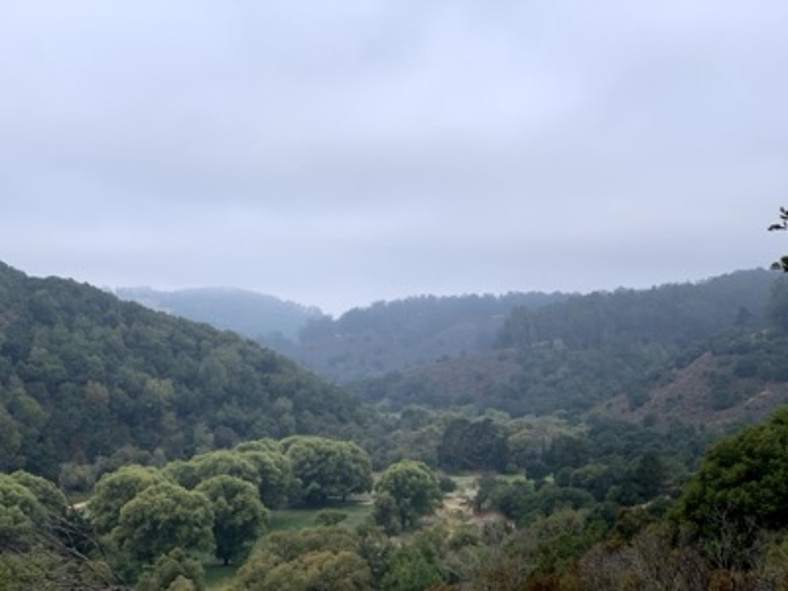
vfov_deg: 28.0
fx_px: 1184
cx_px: 394
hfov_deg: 36.8
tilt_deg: +1.6
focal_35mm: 52
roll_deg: -2.2
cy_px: 296
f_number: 2.4
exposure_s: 1/326
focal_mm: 6
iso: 16
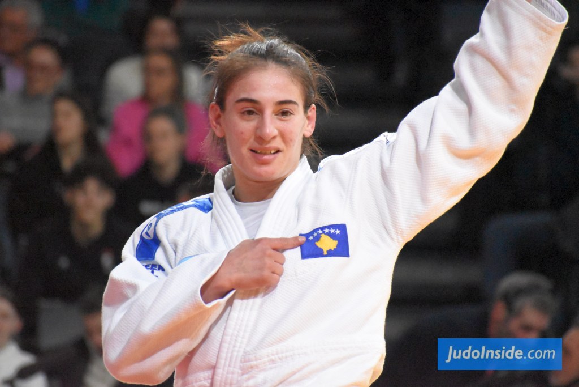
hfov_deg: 5.3
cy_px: 194
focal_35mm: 390
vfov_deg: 3.5
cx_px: 290
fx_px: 6273
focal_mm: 260
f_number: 7.1
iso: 12800
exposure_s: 1/640
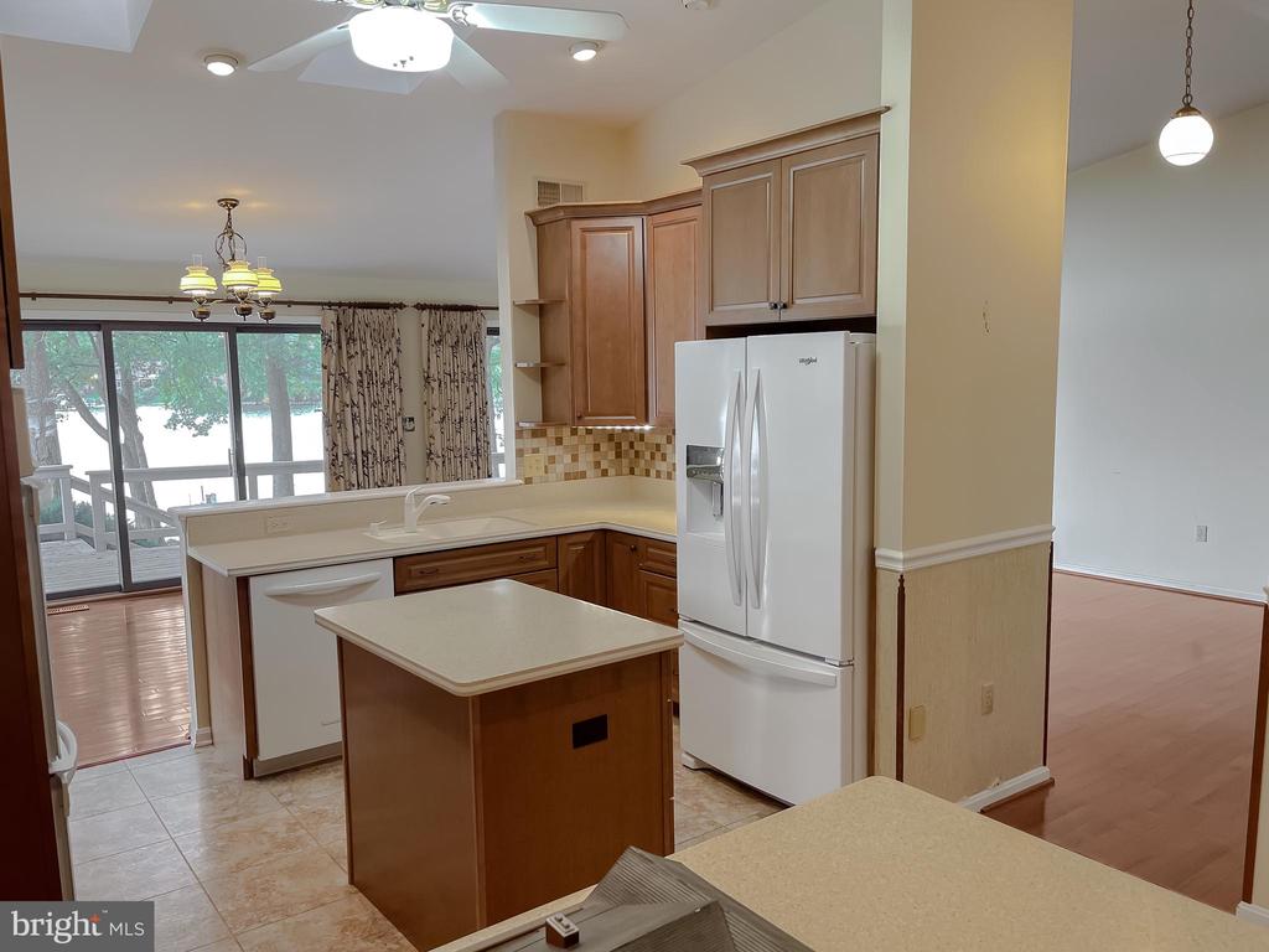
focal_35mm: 25
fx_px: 916
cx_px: 634
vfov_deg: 54.9
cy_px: 476
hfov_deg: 69.4
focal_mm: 5.1
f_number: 1.6
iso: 80
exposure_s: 1/60
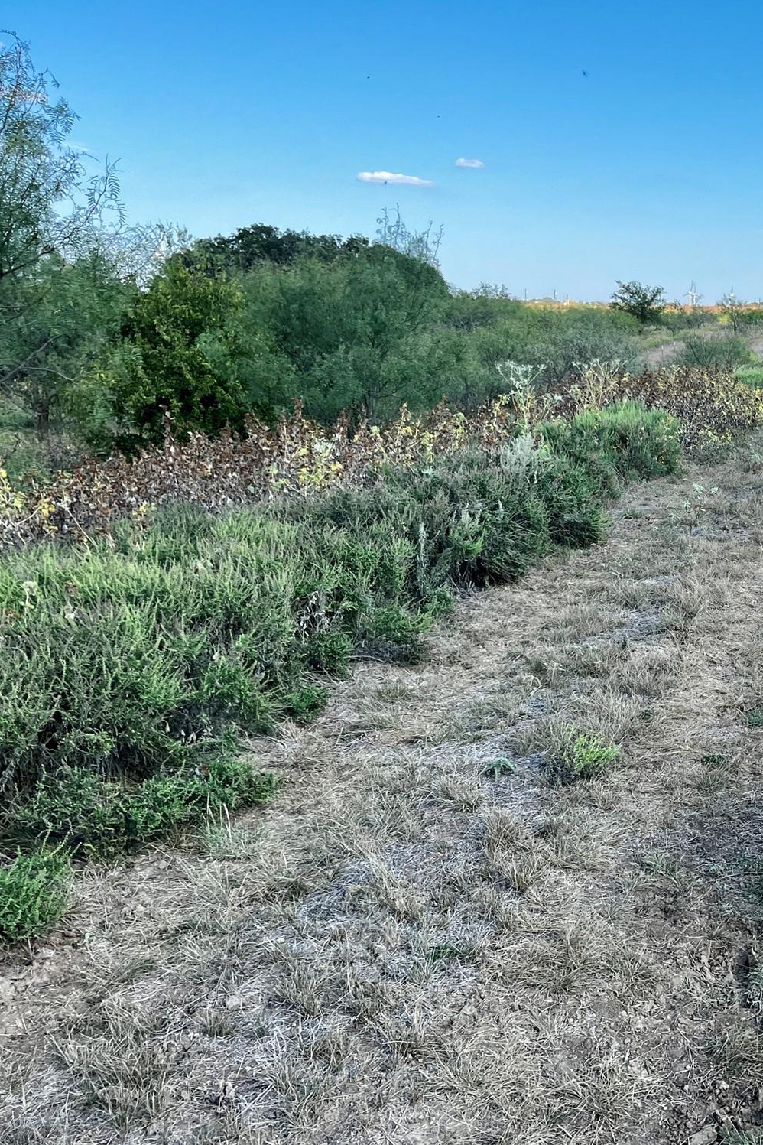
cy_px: 580
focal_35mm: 37
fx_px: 1176
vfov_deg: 51.9
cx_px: 705
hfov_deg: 33.8
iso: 50
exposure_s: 1/1163
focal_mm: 5.1
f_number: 1.6
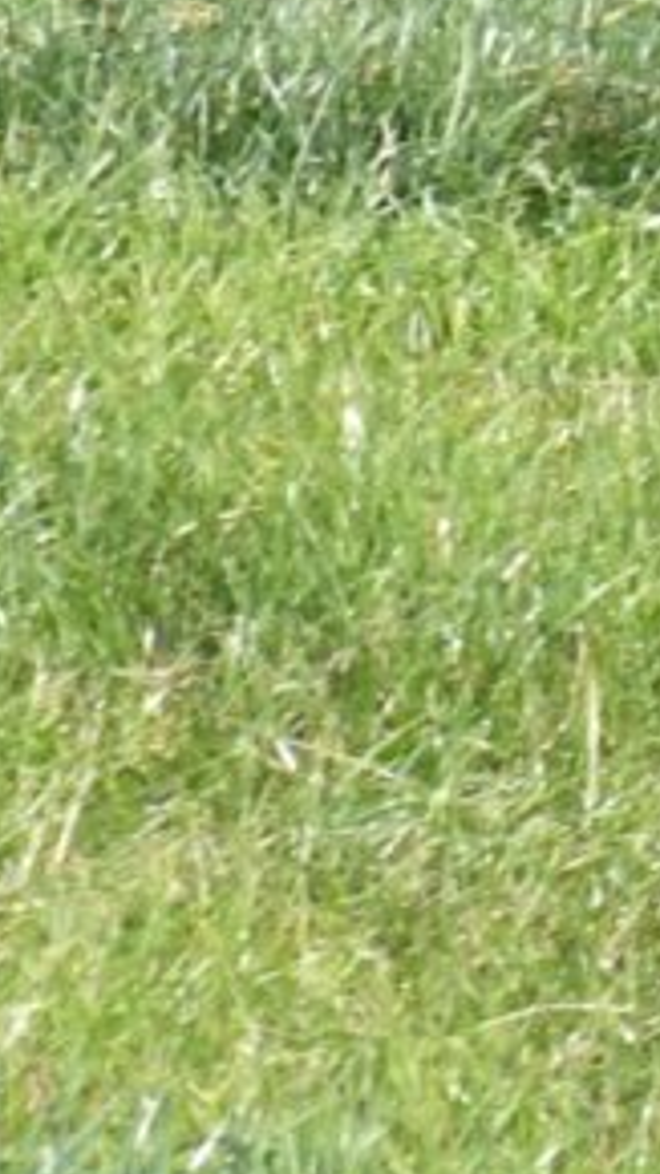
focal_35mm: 776
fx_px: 24157
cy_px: -1512
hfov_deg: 1.5
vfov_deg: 2.8
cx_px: 3600
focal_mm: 70
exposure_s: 1/500
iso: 1000
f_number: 11
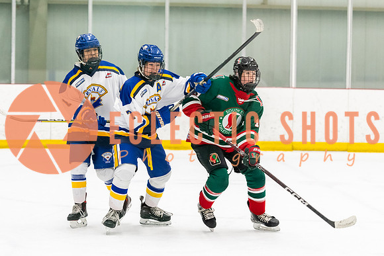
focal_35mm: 154
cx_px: 192
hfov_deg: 13.3
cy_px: 153
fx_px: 1648
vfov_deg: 8.9
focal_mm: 116
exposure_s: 1/800
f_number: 2.8
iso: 3200
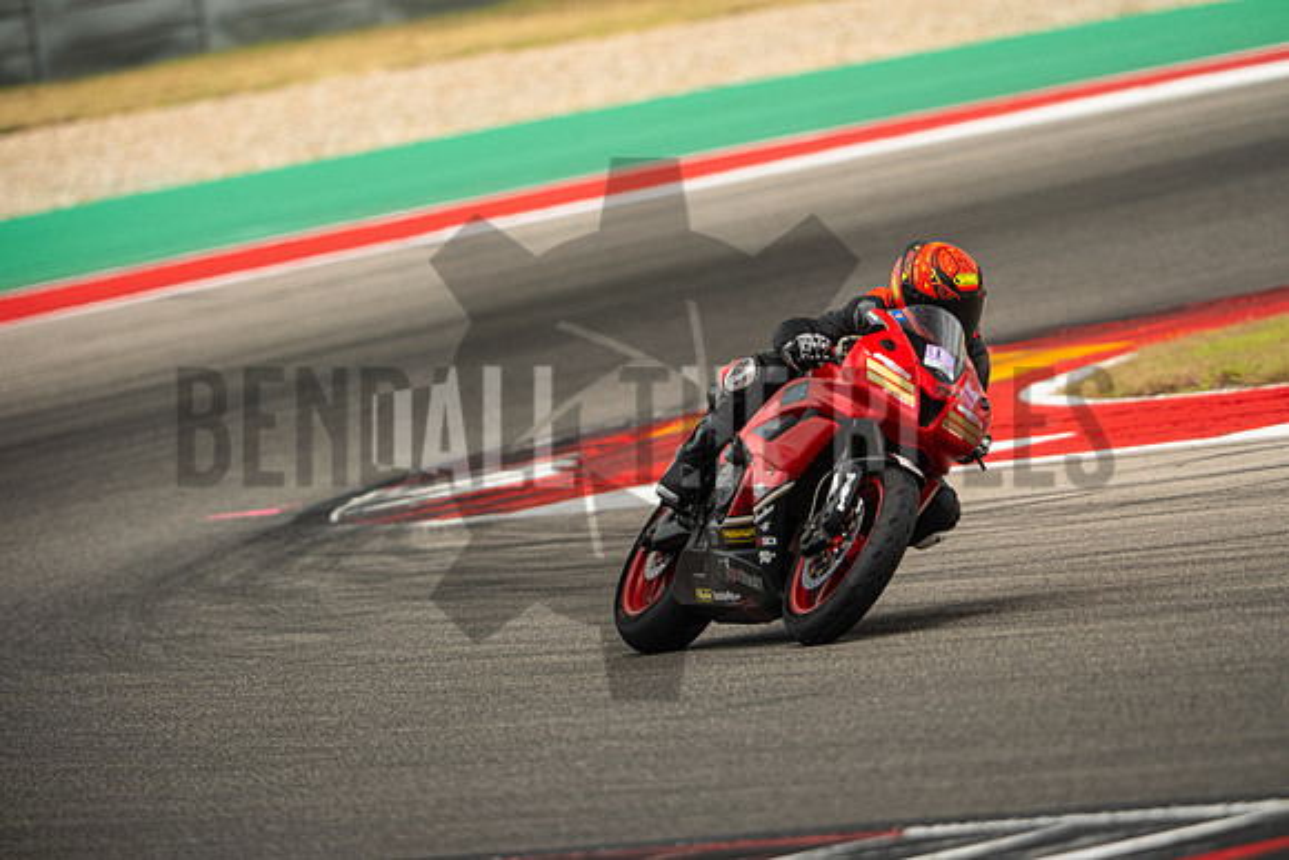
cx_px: 644
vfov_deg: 3.3
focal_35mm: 420
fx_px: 15041
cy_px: 430
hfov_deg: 4.9
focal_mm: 280
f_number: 2.8
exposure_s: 1/2000
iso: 400
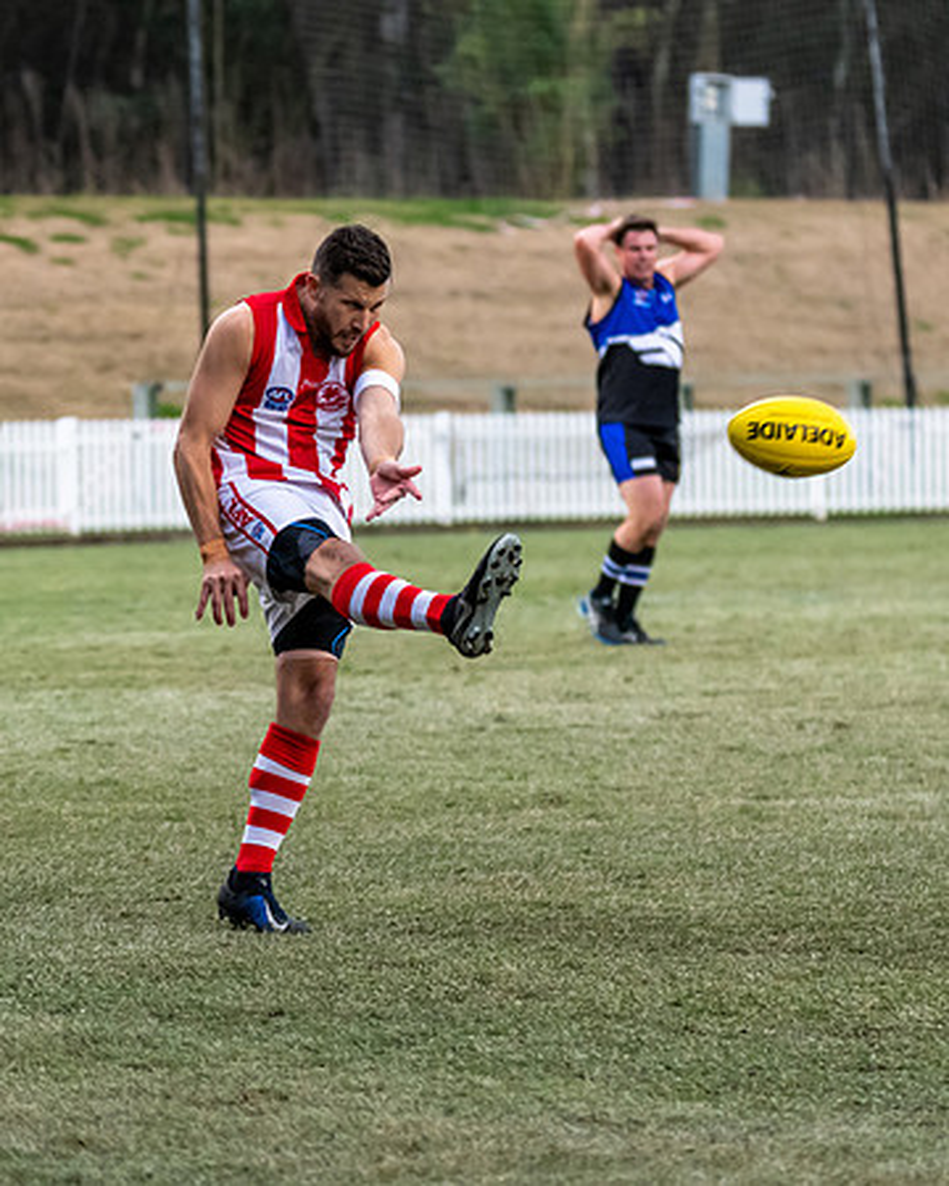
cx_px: 386
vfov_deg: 5.9
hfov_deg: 4.7
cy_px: 560
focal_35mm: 327
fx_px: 11480
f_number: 5
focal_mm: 190
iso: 2500
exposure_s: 1/1600
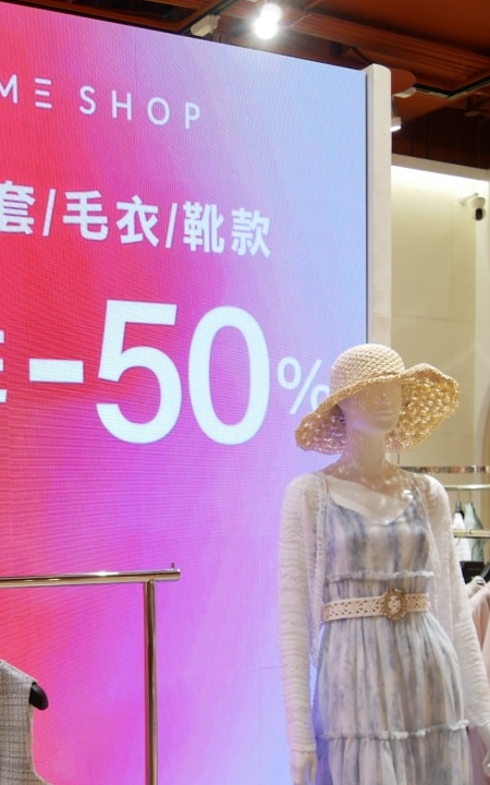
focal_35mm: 53
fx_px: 1132
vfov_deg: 37.1
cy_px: 604
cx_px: 50
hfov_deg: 23.8
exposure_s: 1/80
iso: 200
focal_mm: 15
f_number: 3.6
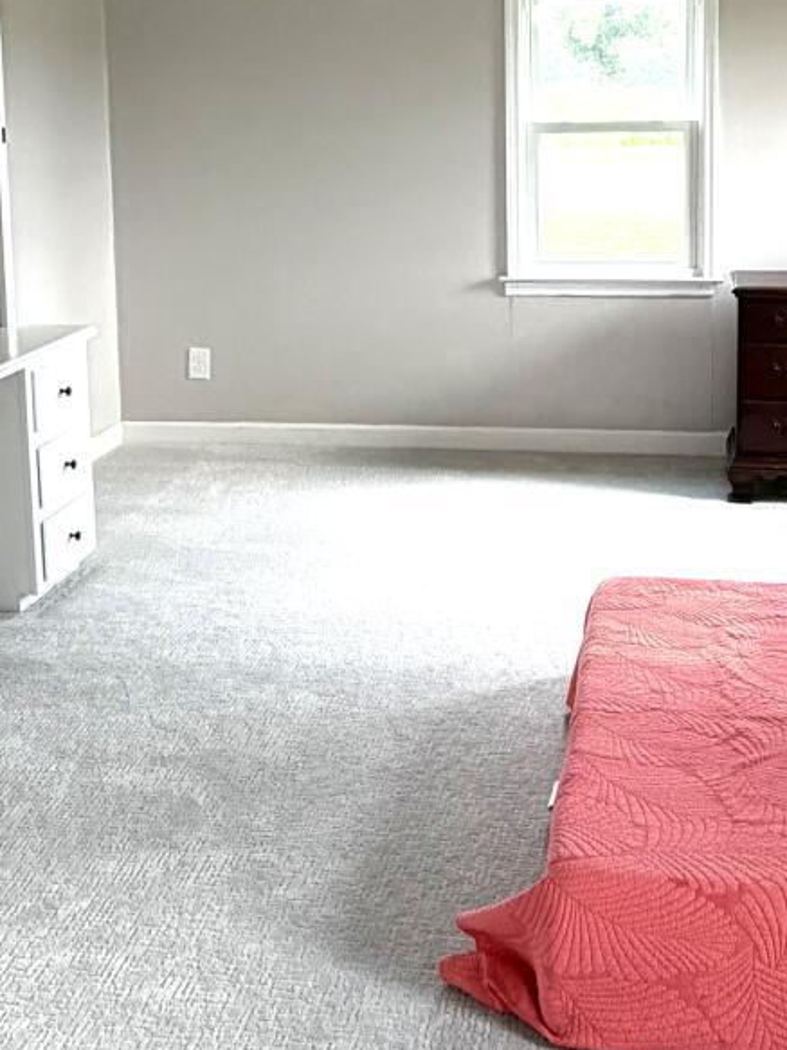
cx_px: 414
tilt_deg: -7.6
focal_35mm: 48
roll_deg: +0.8
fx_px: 1456
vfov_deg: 38.9
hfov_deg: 30.2
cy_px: 294
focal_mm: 2.22
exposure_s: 1/121
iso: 200
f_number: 2.2
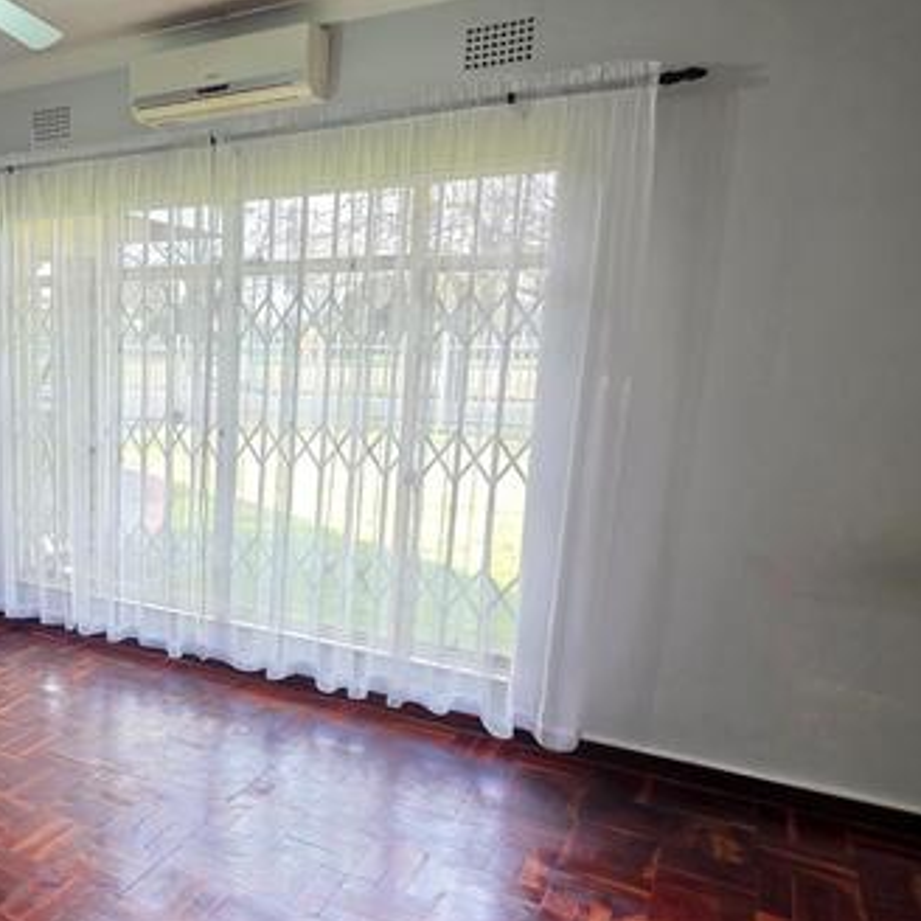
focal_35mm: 28
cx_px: 118
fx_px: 843
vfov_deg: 57.1
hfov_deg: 51.6
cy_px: 522
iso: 200
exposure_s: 1/100
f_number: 1.9
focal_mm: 2.2
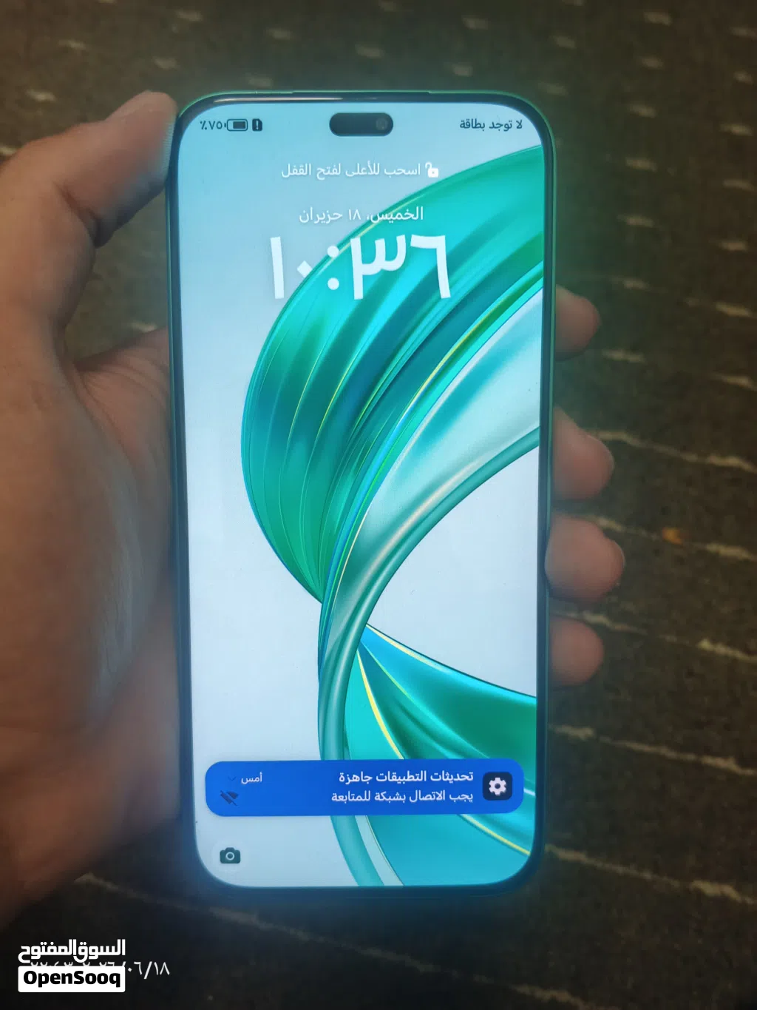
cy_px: 505
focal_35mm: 23
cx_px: 378
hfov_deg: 58.9
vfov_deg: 73.9
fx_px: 671
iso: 422
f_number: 1.6
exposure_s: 1/50
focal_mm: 4.09
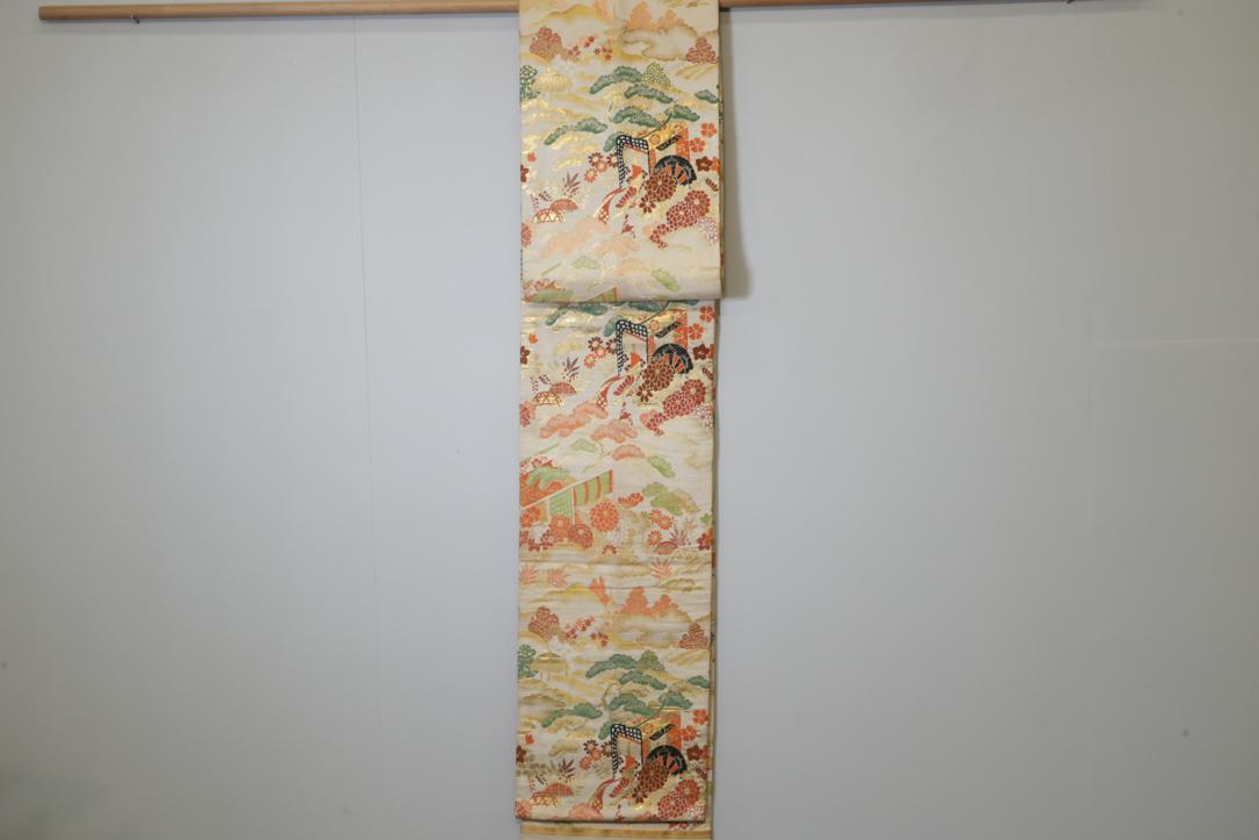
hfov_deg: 35.6
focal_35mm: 56
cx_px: 630
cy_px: 420
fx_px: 1959
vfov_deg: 24.2
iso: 2000
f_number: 14
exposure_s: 1/40
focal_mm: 56
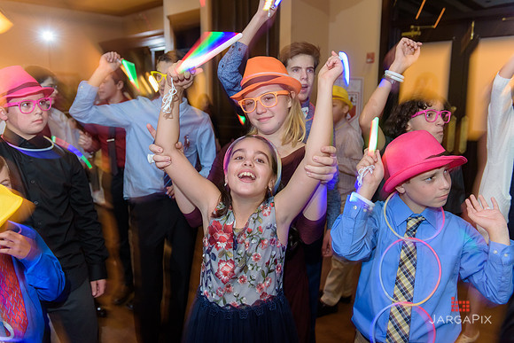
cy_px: 172
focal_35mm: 32
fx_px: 457
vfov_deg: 41.1
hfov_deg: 58.7
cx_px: 257
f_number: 3.2
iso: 1600
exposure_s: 1/25
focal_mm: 32
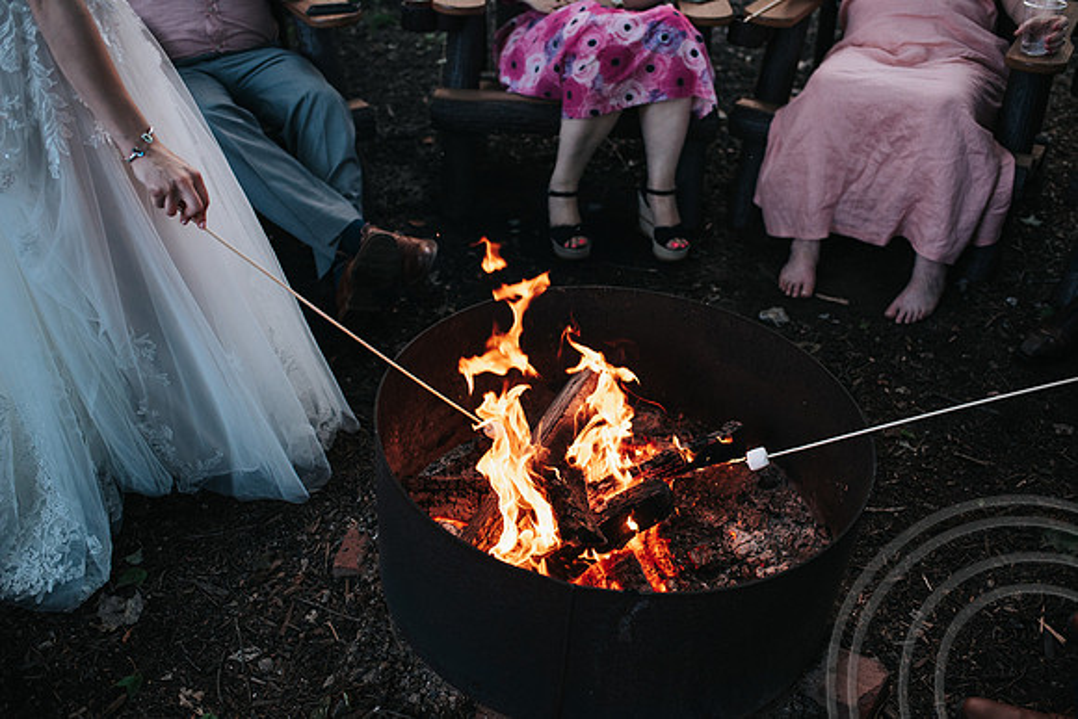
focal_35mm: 35
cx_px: 539
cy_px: 360
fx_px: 1048
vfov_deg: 37.9
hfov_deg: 54.4
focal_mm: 35
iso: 1000
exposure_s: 1/400
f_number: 2.8
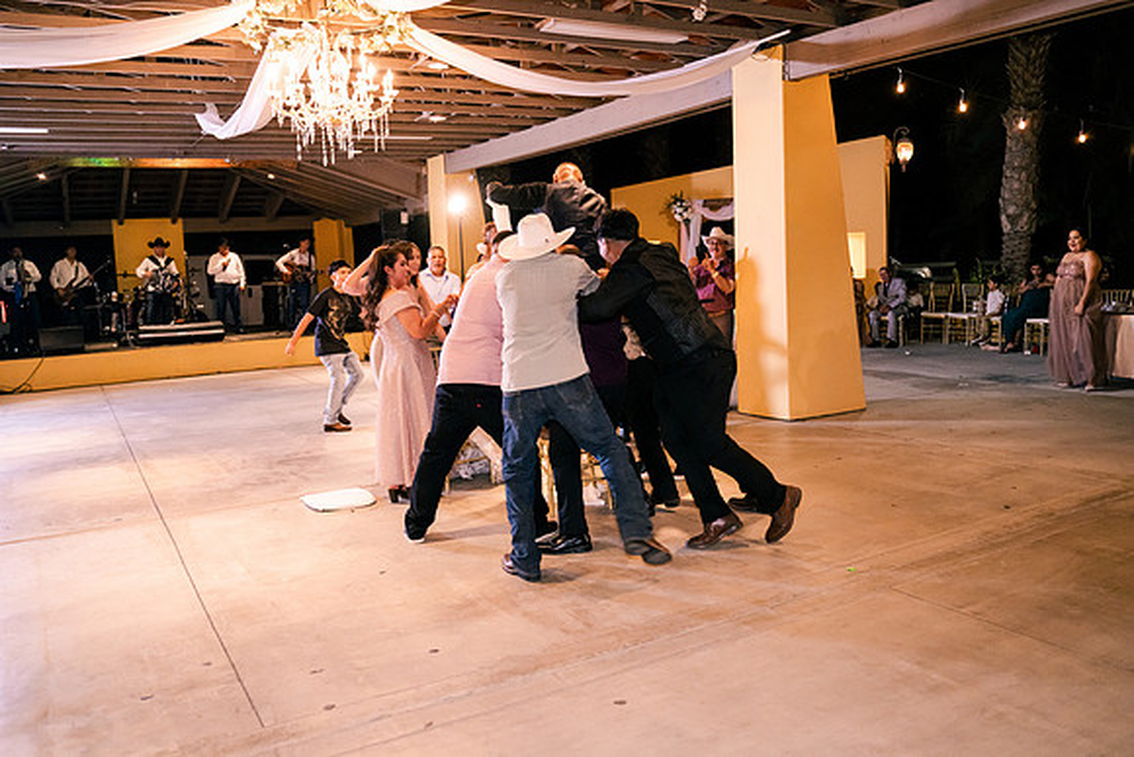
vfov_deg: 46.4
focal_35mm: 28
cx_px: 567
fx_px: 882
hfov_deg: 65.5
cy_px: 378
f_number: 2.8
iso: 3200
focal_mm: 28
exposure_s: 1/200
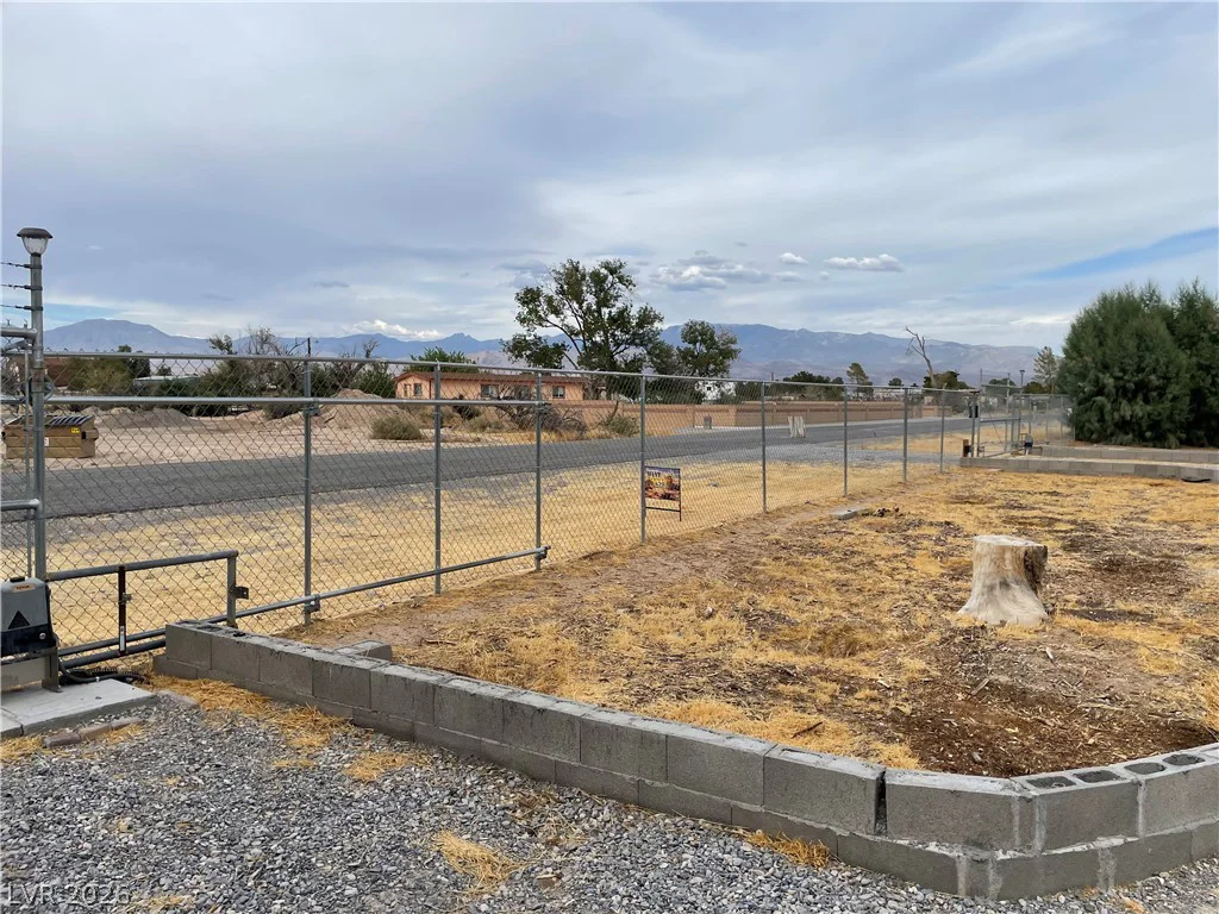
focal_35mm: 26
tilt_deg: -3.5
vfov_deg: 53.1
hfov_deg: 67.3
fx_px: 916
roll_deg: -1.0
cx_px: 610
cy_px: 457
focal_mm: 4.2
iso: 32
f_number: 1.6
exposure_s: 1/3125
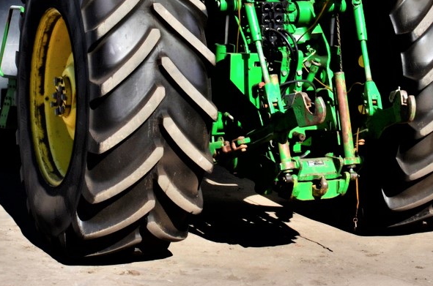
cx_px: 180
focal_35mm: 78
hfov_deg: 26.0
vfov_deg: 16.9
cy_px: -19
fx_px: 936
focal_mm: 24
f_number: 25
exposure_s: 1/40
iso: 125
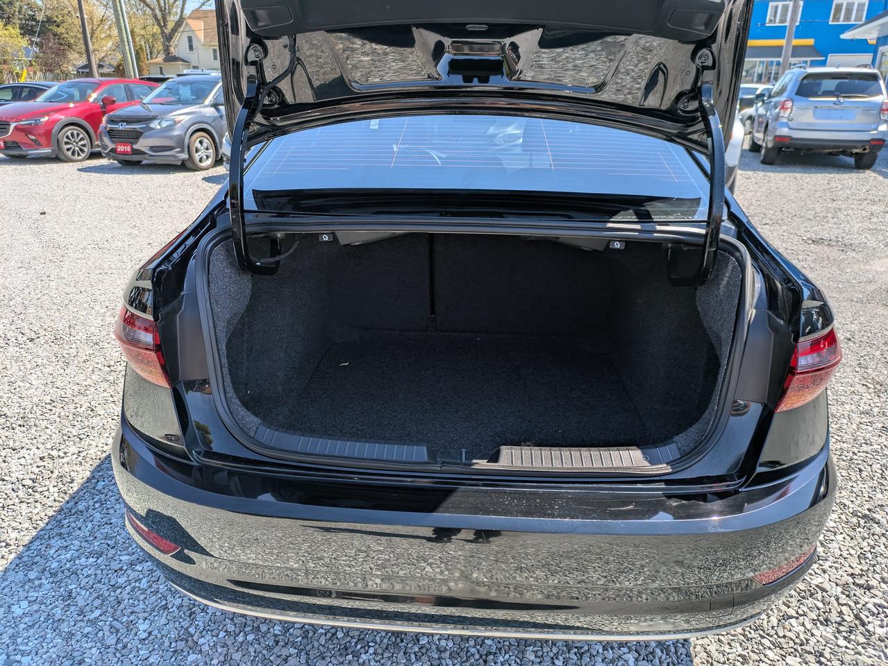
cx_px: 444
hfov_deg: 69.4
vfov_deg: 54.9
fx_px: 642
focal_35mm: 25
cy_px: 333
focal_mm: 5.43
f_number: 1.89
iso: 41
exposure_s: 1/899
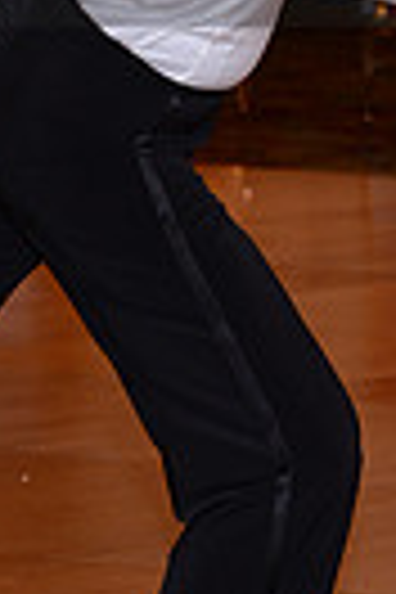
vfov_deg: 4.7
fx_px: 7259
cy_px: -122
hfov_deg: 3.1
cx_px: 416
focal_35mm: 440
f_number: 5.6
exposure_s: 1/200
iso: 1600
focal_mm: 100
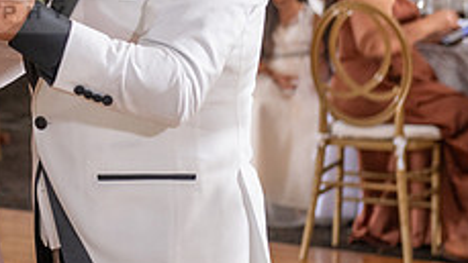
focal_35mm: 186
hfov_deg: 11.4
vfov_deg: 6.5
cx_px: -90
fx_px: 2309
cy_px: -15
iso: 800
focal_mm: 70
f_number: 4
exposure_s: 1/160
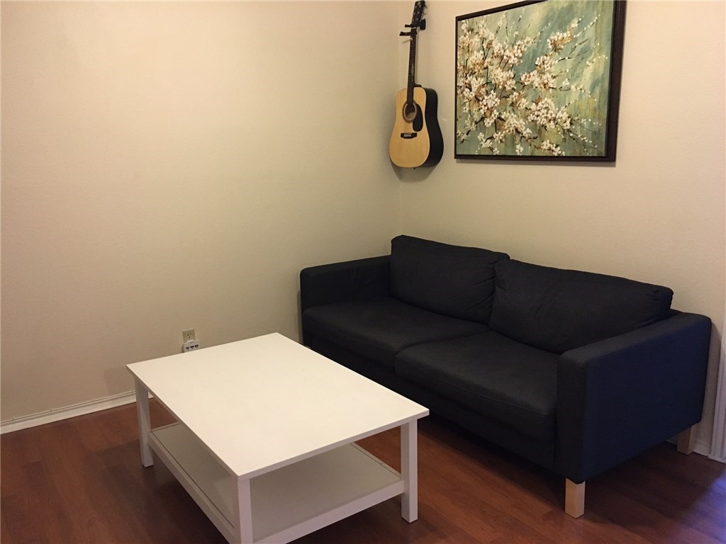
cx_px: 363
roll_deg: +1.2
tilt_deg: -12.2
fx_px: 608
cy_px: 272
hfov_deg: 61.7
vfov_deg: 48.2
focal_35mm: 29
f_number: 2.2
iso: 200
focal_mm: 4.15
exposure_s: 1/30
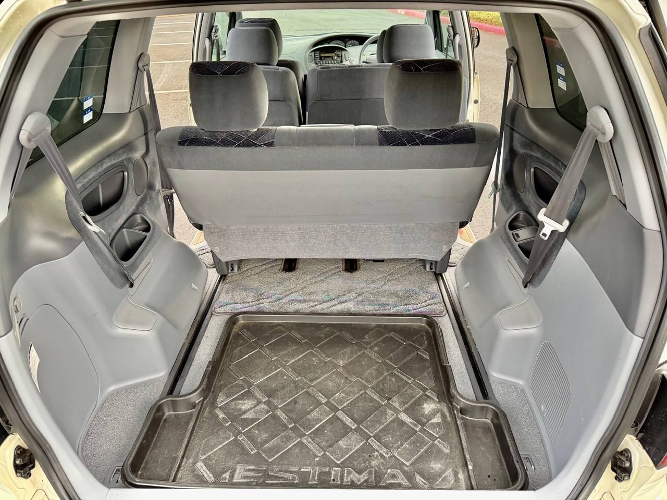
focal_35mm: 24
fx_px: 462
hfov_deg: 71.6
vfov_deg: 56.8
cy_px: 250
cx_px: 334
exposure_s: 1/81
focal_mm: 6.76
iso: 200
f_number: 1.78
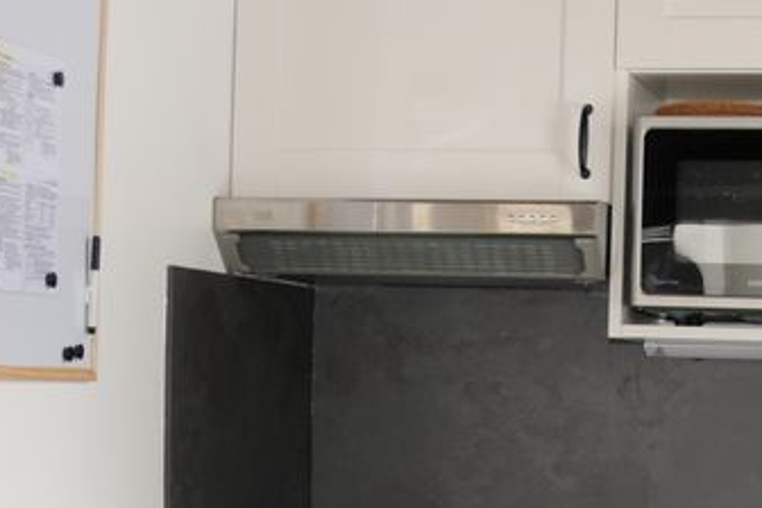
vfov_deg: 14.4
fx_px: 1990
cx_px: 608
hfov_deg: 21.4
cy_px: 485
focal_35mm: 94
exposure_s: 1/60
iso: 200
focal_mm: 18
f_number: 3.5
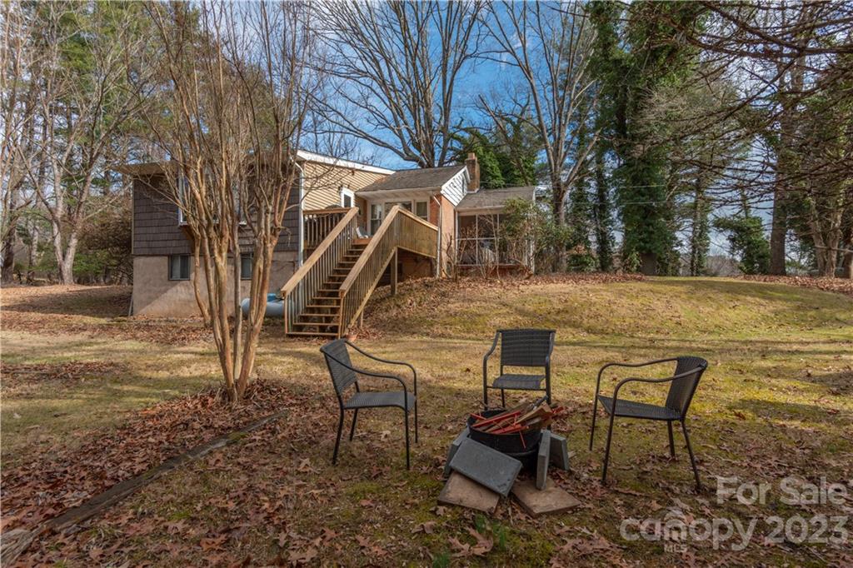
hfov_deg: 93.3
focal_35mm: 17
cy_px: 284
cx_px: 426
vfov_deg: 70.4
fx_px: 403
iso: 320
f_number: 7.1
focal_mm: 17
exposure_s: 1/800
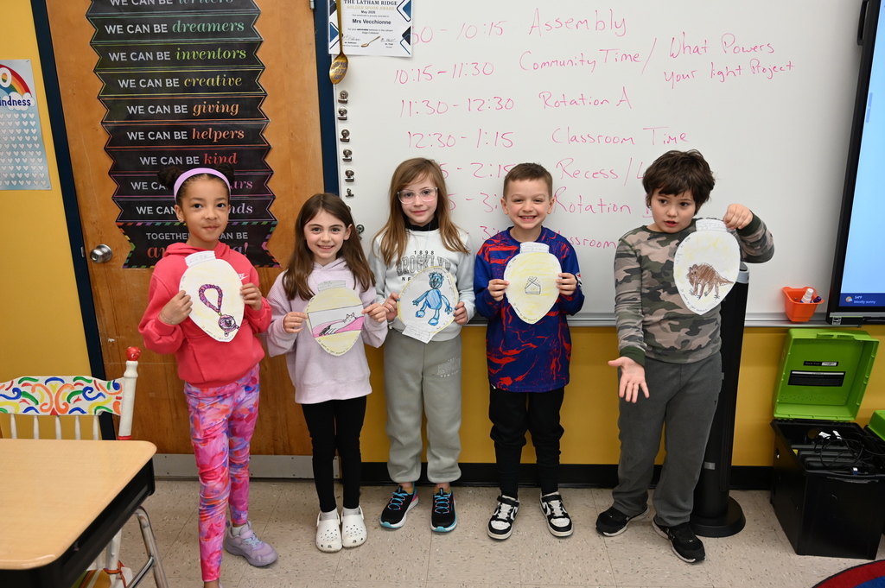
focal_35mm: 30
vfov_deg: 43.5
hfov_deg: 62.0
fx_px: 737
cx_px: 442
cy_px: 294
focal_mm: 30
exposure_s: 1/125
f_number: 4
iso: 1600
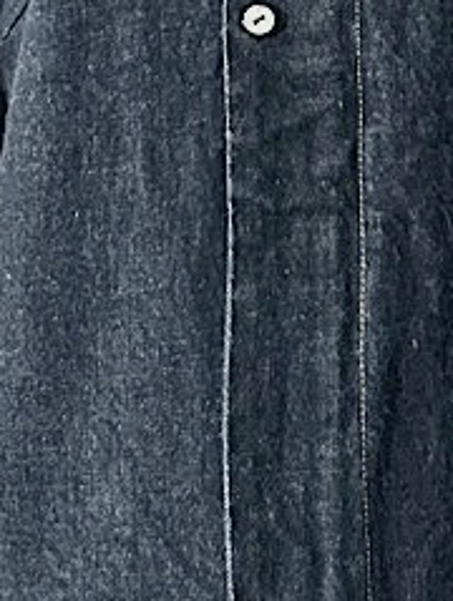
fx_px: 2419
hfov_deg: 10.7
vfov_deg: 13.6
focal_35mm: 139
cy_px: -184
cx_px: 302
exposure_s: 1/60
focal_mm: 5.7
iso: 160
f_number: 1.5
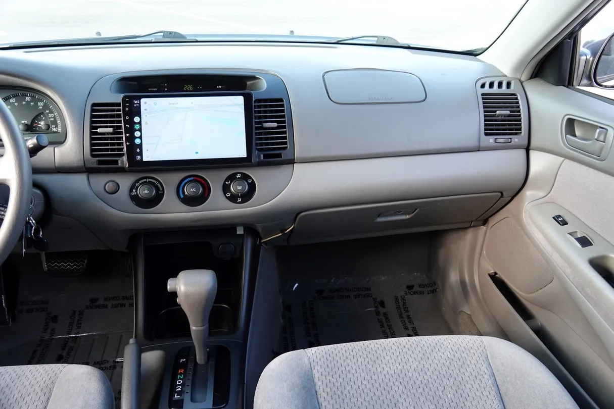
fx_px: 495
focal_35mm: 29
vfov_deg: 45.0
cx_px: 307
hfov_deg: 63.7
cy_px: 204
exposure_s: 1/40
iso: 100
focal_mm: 10.59
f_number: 2.8
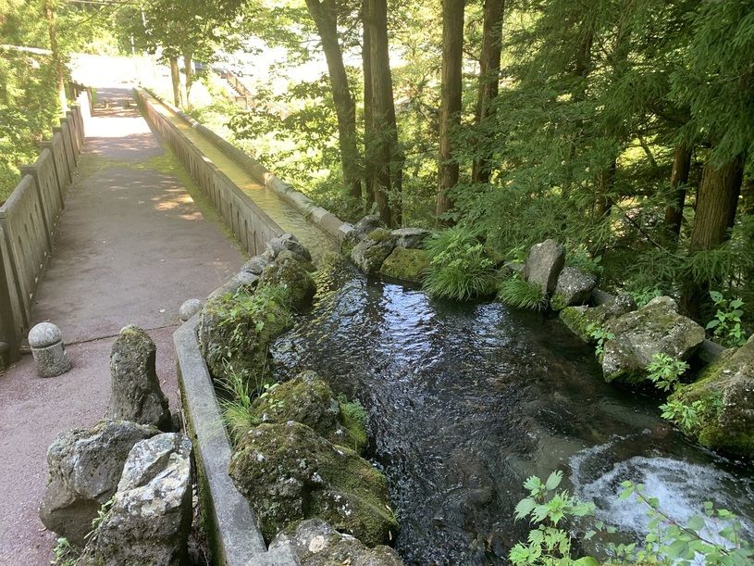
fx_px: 566
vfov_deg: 53.1
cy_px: 283
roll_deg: -1.1
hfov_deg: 67.3
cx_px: 377
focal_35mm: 26
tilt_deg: -20.9
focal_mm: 4.25
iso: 100
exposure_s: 1/85
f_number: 1.8
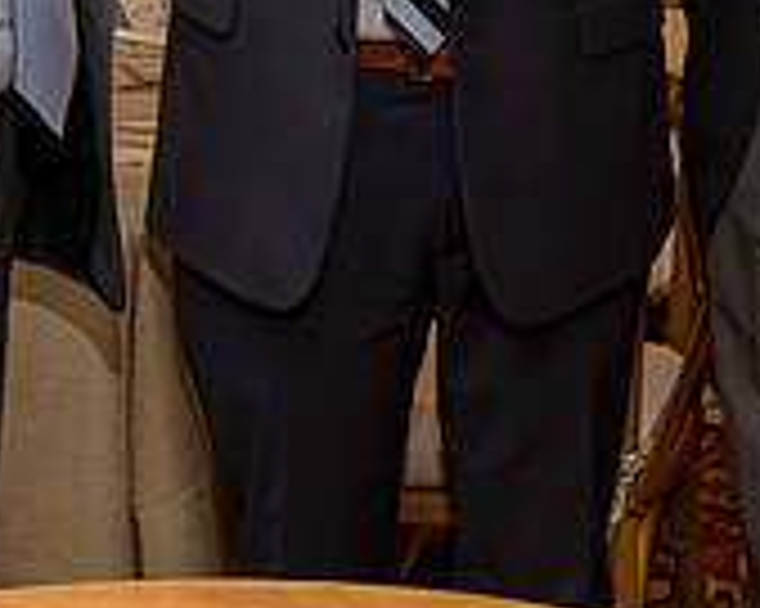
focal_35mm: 141
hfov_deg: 13.6
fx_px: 3170
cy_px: -178
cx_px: 587
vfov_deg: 10.7
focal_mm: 38
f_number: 5.6
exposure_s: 1/50
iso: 800
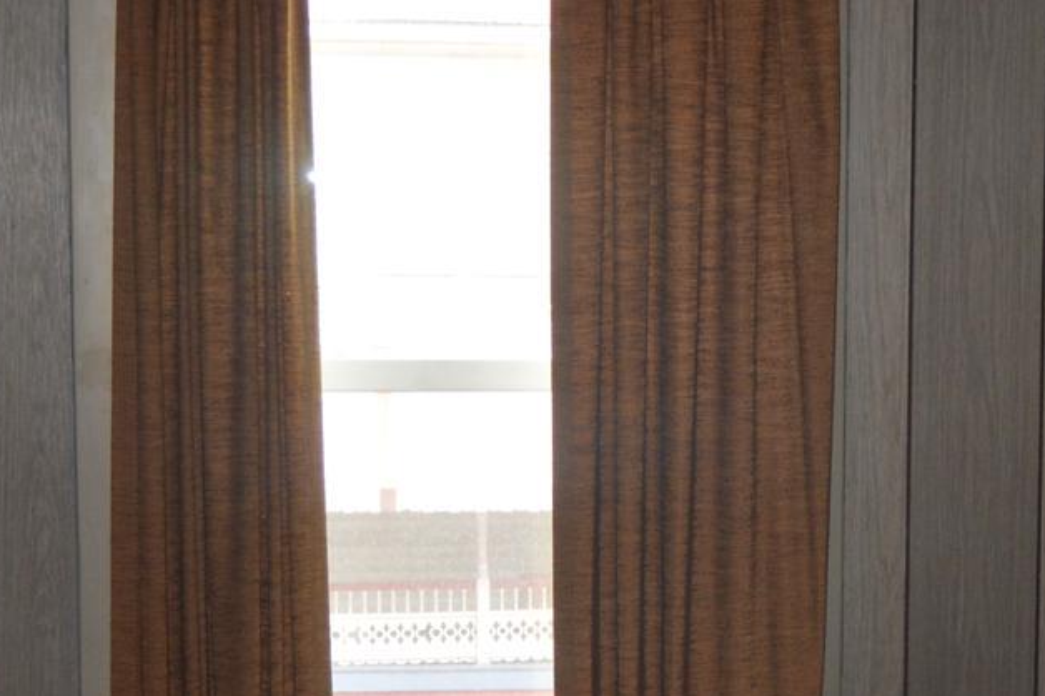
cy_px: 492
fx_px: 2553
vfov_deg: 15.5
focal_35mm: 88
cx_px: 697
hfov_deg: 23.0
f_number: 3.5
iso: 400
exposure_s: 1/60
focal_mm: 18
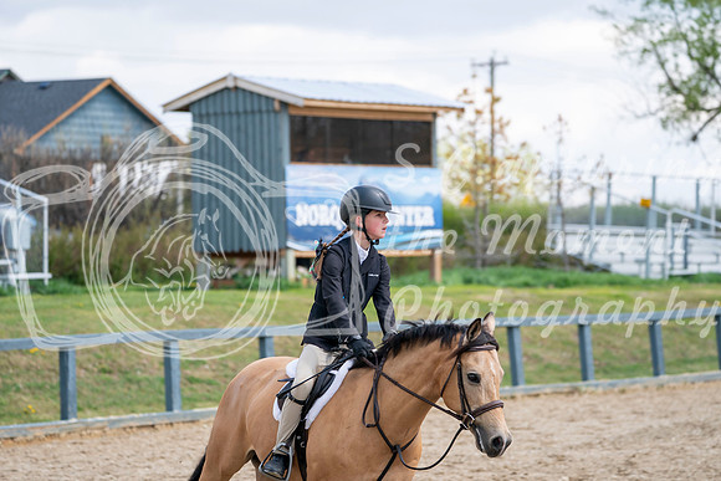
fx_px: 3746
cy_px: 240
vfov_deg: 7.3
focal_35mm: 187
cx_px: 360
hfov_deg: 11.0
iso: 100
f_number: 5.6
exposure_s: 1/200
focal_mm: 187
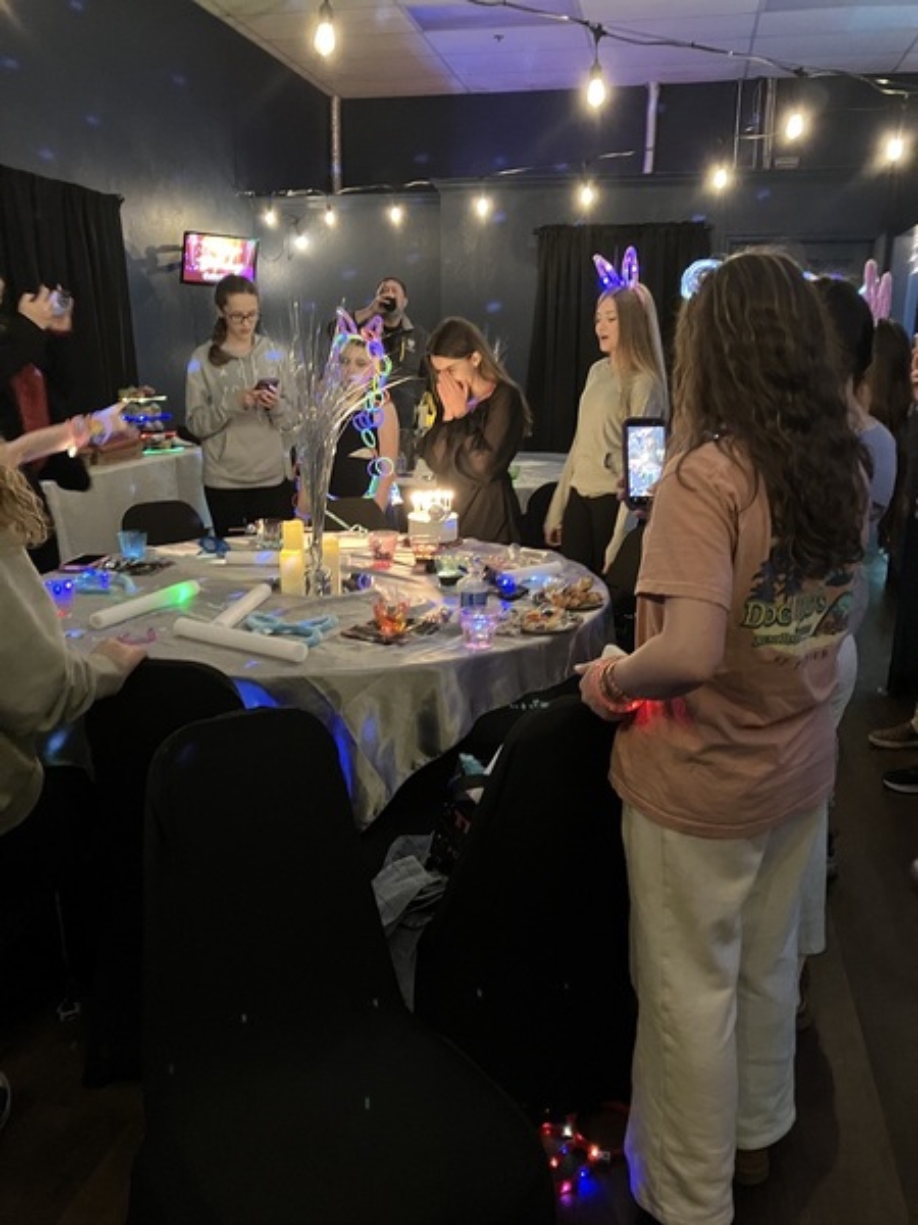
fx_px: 990
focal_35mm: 28
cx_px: 459
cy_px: 612
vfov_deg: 63.4
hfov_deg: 49.7
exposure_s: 1/20
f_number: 1.8
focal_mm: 3.99
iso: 640
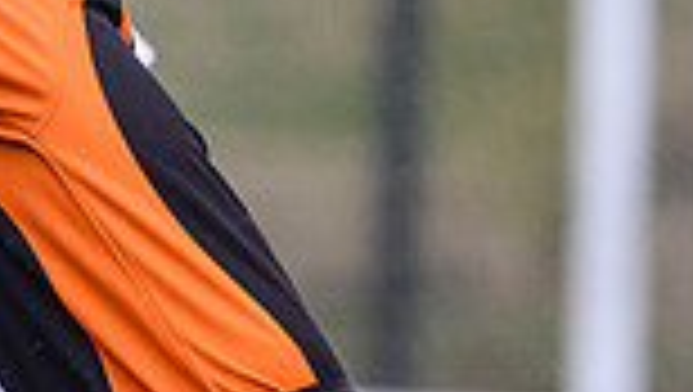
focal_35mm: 2021
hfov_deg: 1.1
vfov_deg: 0.6
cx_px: -576
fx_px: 37176
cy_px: 380
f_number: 3.5
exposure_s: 1/1600
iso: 1000
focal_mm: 400
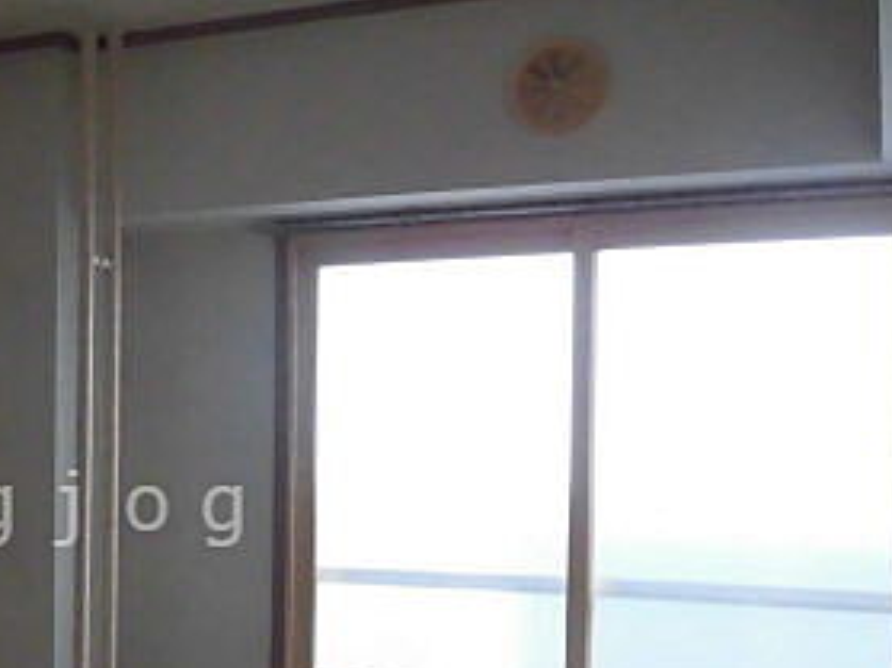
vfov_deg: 26.2
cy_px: 508
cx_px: 42
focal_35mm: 55
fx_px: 1417
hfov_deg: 32.7
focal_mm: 4.3
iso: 800
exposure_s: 1/160
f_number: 3.1
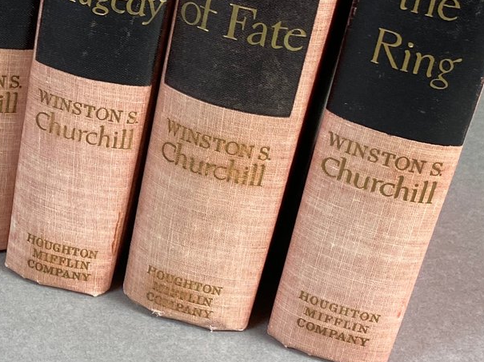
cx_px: -178
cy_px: 21
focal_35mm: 86
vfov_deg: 16.9
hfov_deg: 20.4
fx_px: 1202
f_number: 1.8
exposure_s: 1/120
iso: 100
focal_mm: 4.25
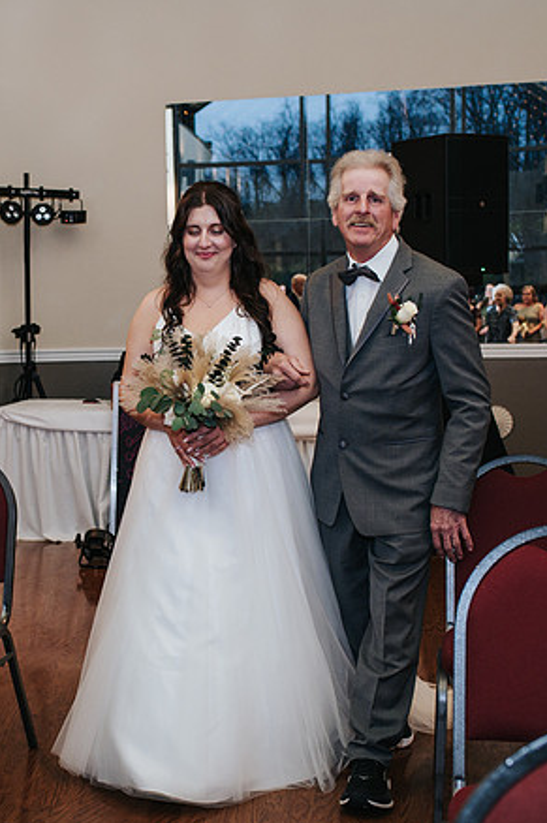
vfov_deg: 36.9
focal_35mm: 54
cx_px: 81
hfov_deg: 24.4
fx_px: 1234
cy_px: 415
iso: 800
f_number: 3.2
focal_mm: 35
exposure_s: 1/200
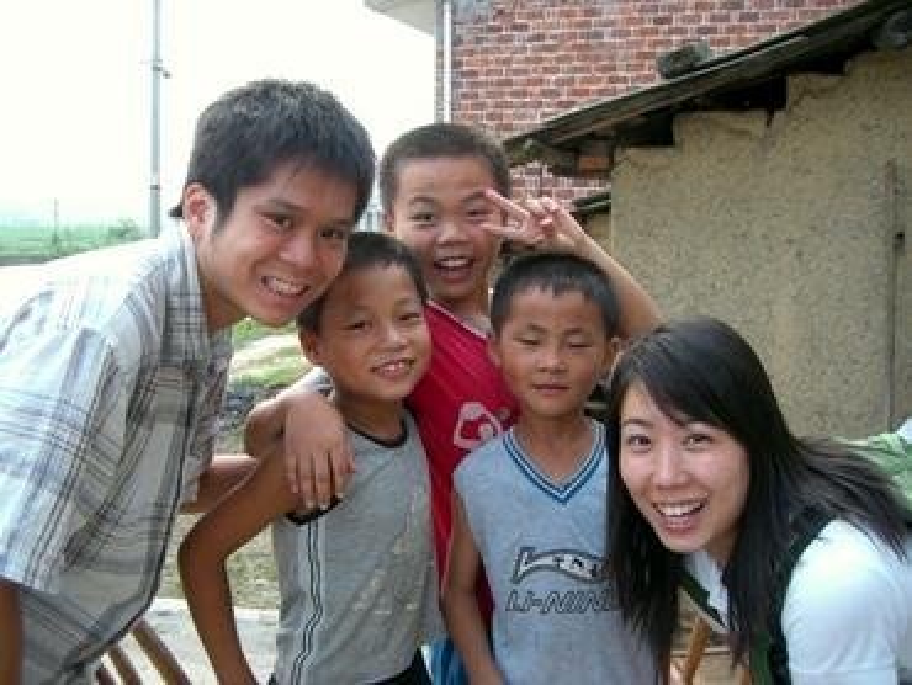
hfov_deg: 48.9
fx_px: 1002
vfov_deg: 37.8
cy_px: 342
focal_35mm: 38
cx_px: 456
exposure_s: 1/160
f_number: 2.7
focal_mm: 6.2
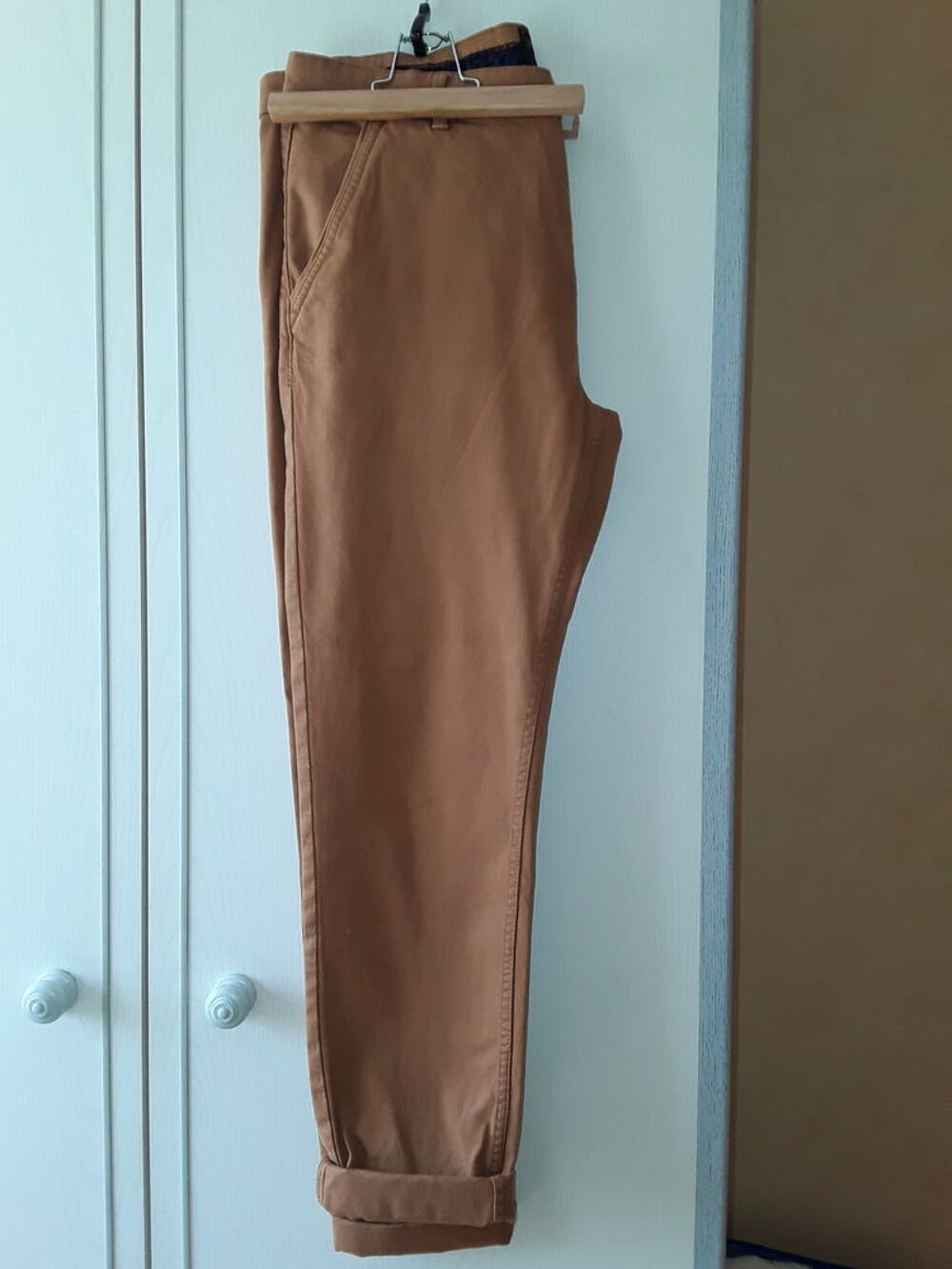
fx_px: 990
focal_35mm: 27
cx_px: 476
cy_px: 634
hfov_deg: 51.4
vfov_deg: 65.3
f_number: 1.9
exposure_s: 1/50
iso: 50
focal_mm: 2.91
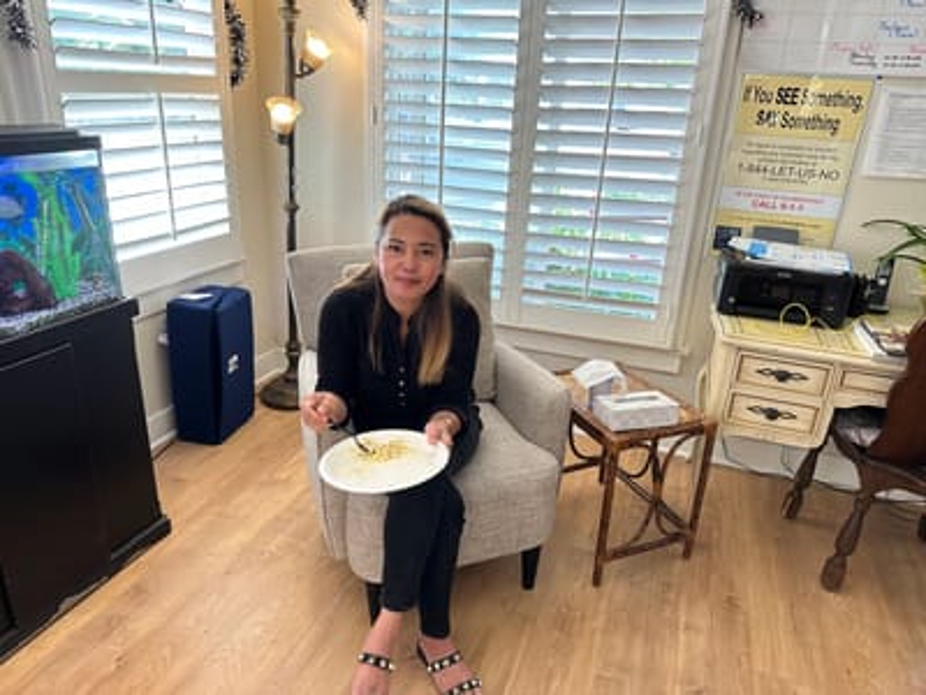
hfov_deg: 71.6
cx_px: 463
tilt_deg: -20.5
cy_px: 348
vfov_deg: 56.8
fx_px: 642
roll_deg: -2.4
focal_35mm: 24
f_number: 1.78
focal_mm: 6.86
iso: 125
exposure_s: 1/120
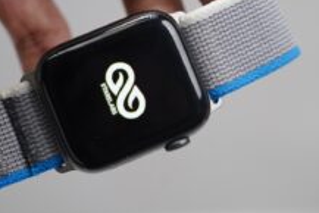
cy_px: 74
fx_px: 1144
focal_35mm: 129
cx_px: 103
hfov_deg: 15.8
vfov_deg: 10.6
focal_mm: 70
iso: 800
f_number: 4
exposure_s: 1/80
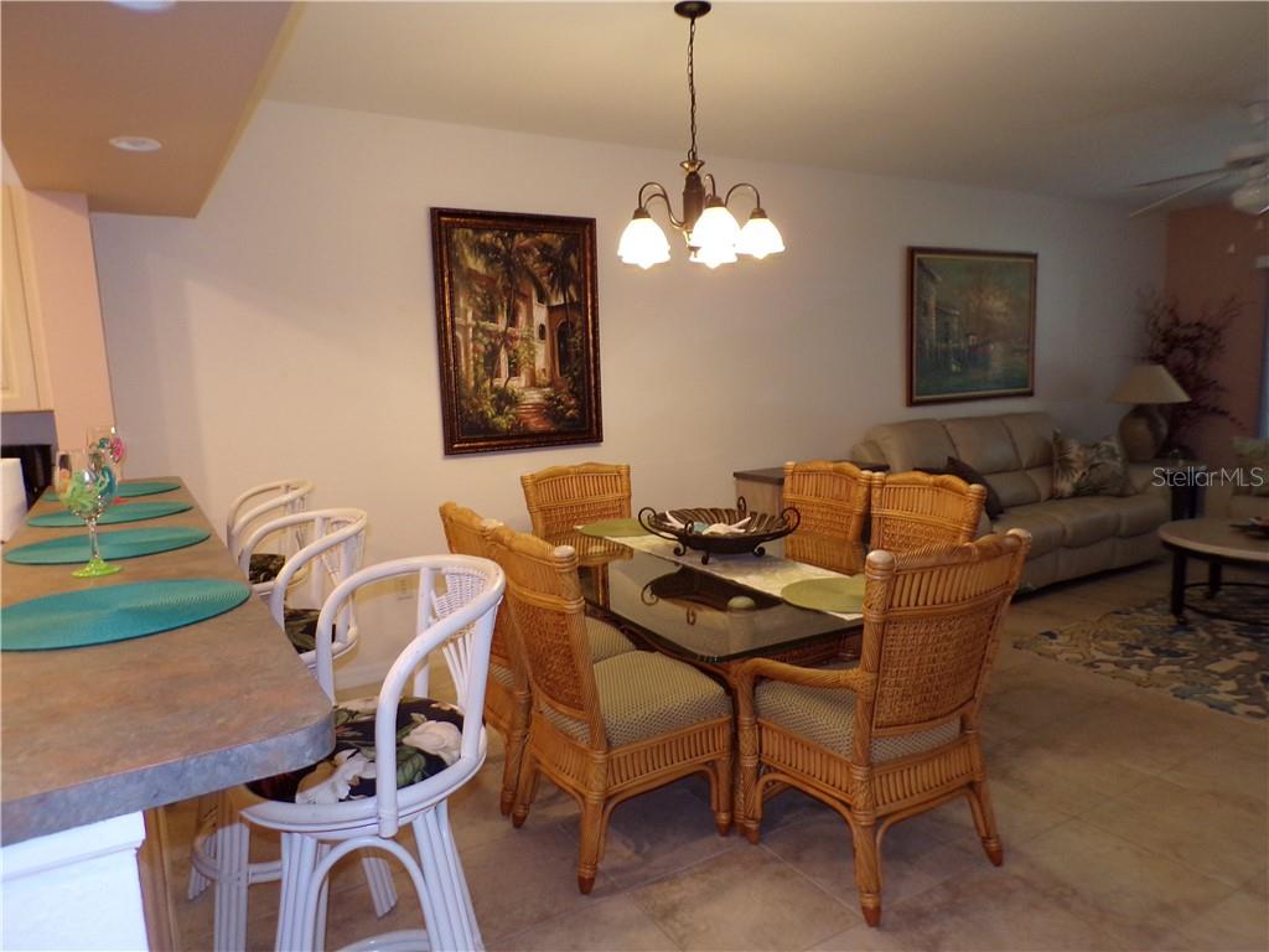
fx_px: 880
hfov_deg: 71.6
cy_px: 476
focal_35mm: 24
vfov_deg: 56.8
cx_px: 634
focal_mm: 4.3
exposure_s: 1/34
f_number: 3
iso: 200
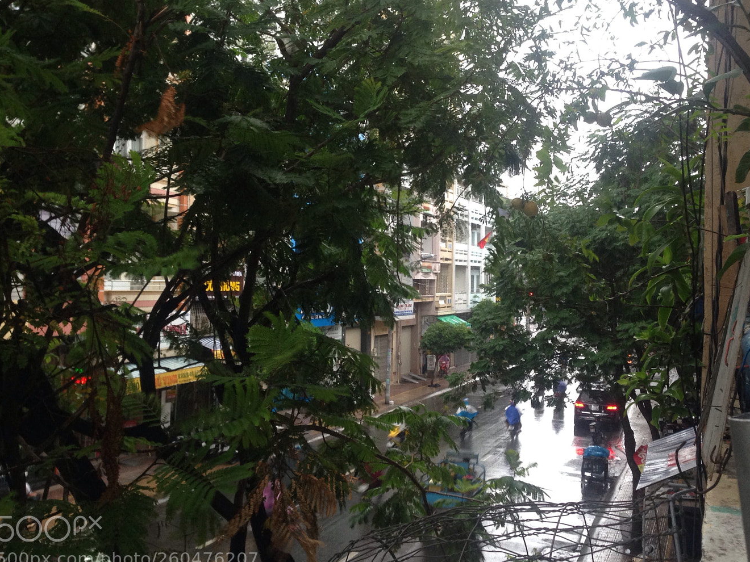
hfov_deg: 46.7
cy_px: 263
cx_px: 415
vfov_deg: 35.9
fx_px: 867
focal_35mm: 40
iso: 80
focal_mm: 4.12
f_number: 2.4
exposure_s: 1/20
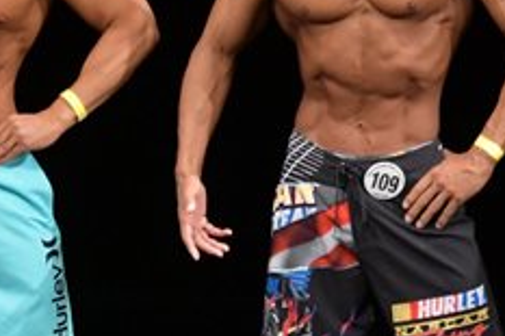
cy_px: 145
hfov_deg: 2.3
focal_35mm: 897
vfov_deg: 1.5
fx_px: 12574
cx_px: -81
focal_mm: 180
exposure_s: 1/400
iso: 3200
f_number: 5.6
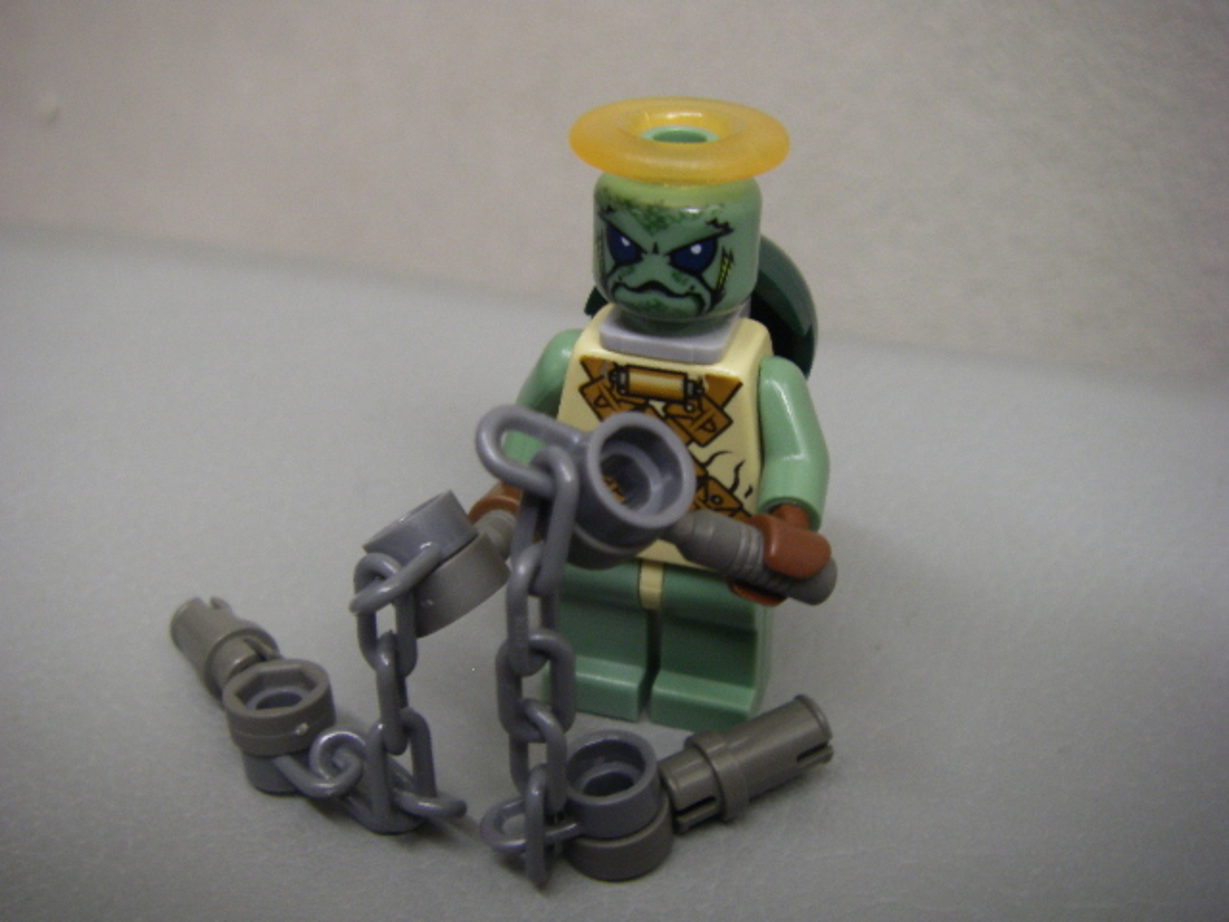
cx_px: 614
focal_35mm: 38
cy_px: 461
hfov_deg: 49.0
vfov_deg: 37.7
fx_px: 1349
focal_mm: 6.3
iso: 160
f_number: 3.3
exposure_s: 1/6
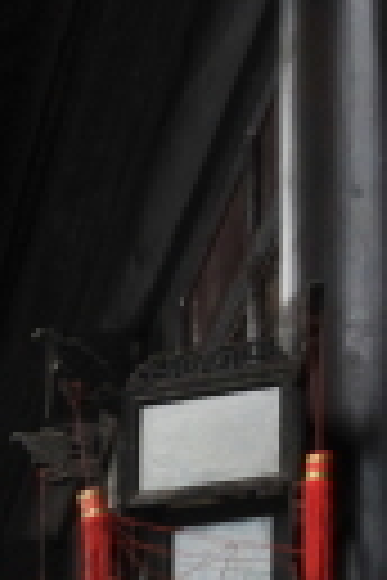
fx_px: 3064
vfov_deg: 9.6
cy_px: 1367
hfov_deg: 7.2
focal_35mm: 190
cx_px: -9
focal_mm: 16
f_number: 7.1
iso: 200
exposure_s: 1/50
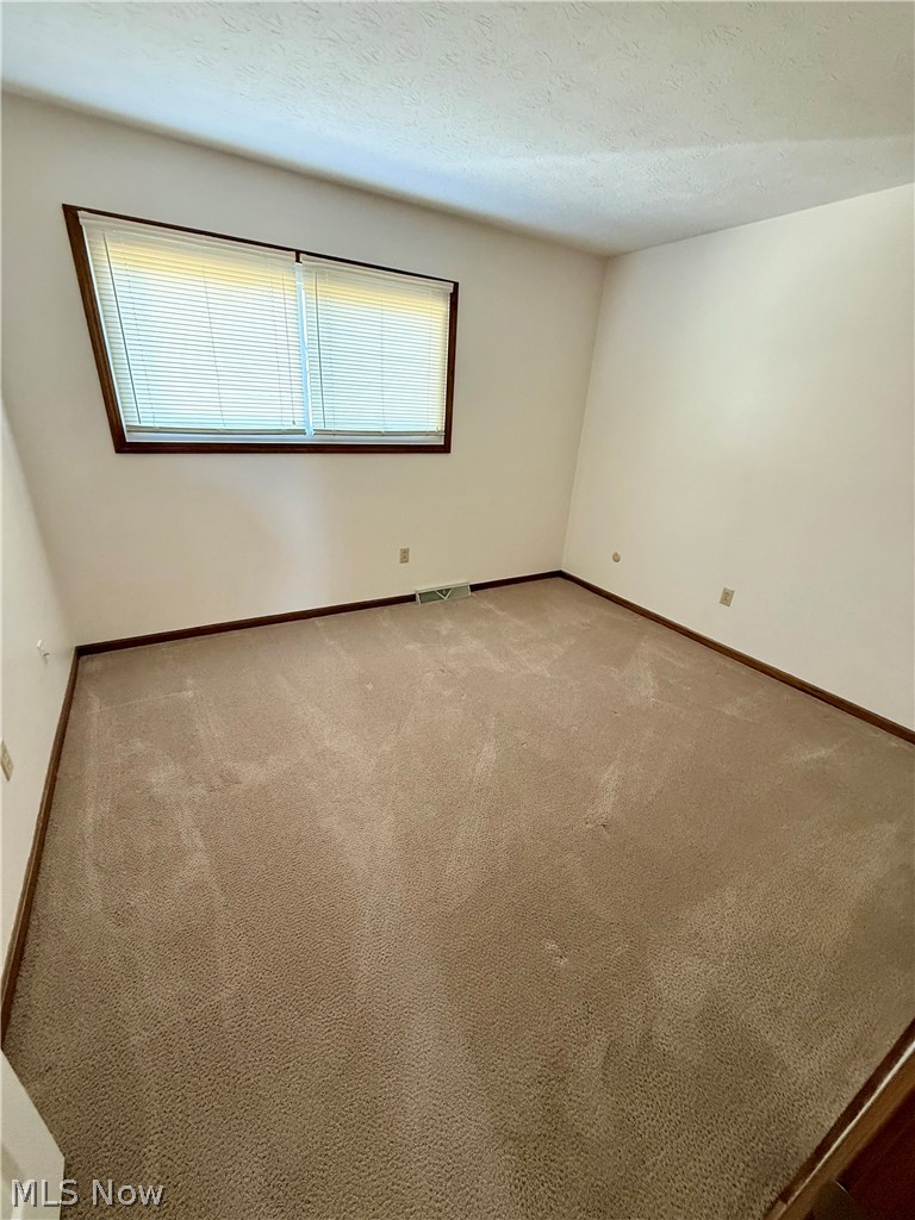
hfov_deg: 85.7
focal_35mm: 14
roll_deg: -4.0
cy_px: 610
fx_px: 493
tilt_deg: -23.5
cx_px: 458
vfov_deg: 102.1
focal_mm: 2.22
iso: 500
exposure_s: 1/60
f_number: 2.2
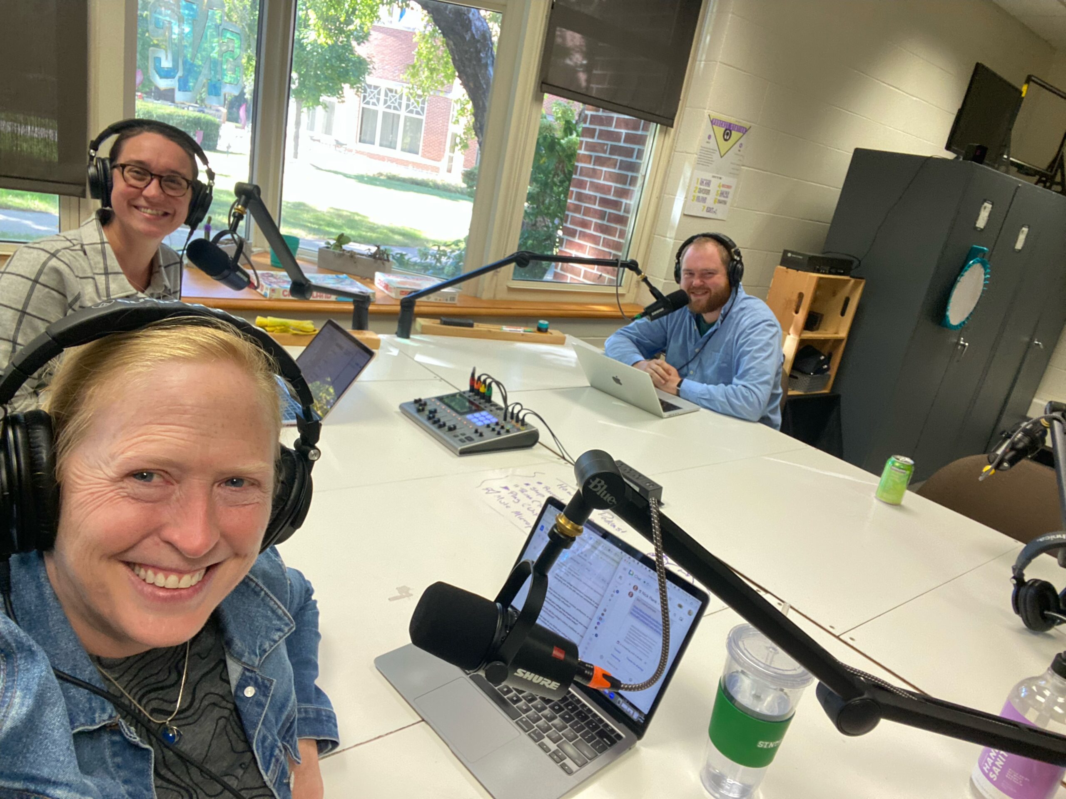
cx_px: 533
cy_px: 400
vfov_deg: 58.9
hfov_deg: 73.9
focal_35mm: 23
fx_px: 708
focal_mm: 2.71
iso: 200
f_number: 2.2
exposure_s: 1/60
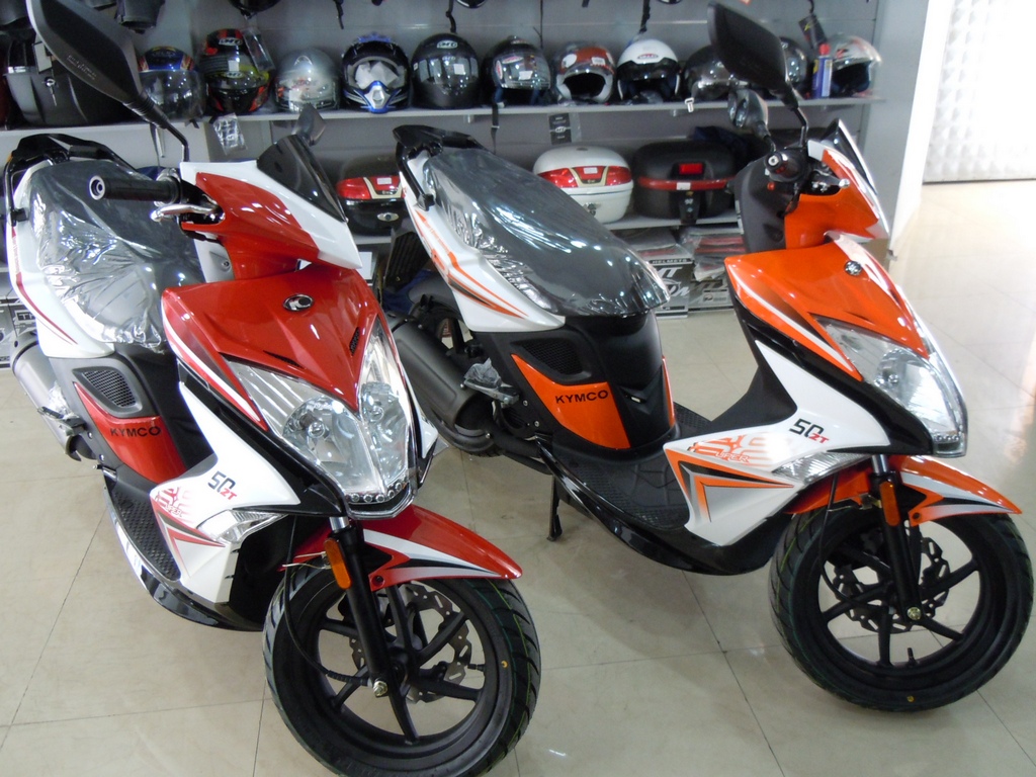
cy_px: 388
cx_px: 518
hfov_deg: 60.0
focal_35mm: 30
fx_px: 898
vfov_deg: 46.8
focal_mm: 5.4
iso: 400
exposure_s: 1/25
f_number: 3.5
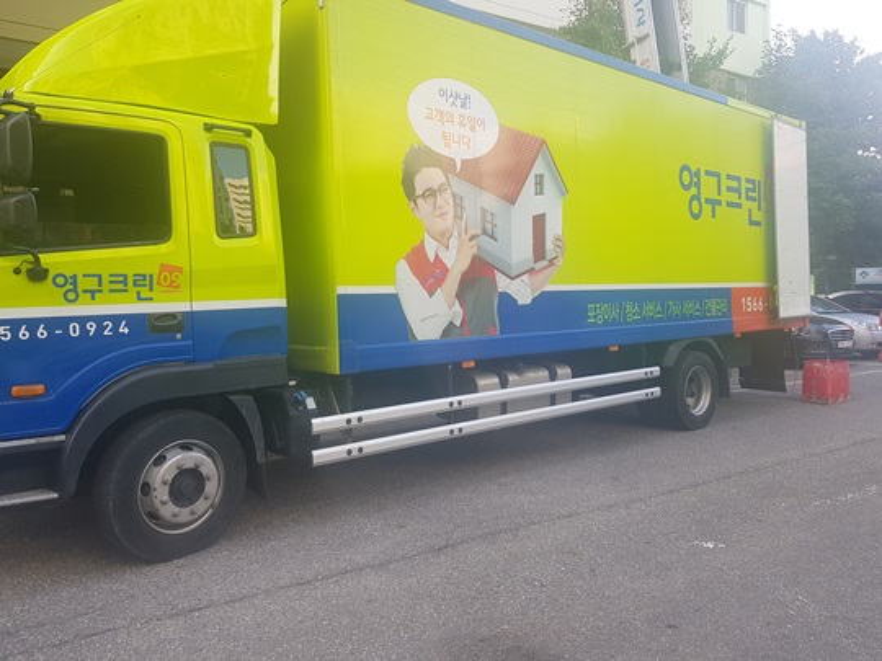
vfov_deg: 53.1
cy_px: 330
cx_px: 441
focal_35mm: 26
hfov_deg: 67.3
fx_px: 662
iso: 40
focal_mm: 4.2
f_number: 1.7
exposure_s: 1/194
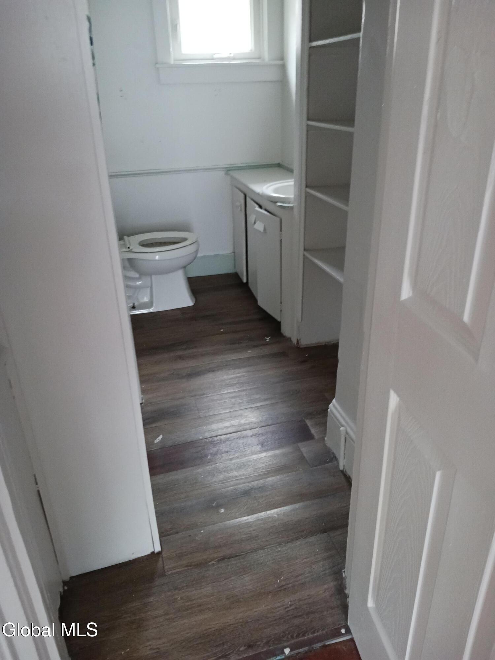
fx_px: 515
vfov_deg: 65.3
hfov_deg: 51.4
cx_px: 248
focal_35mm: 27
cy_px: 330
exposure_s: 1/20
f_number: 1.8
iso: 500
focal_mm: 4
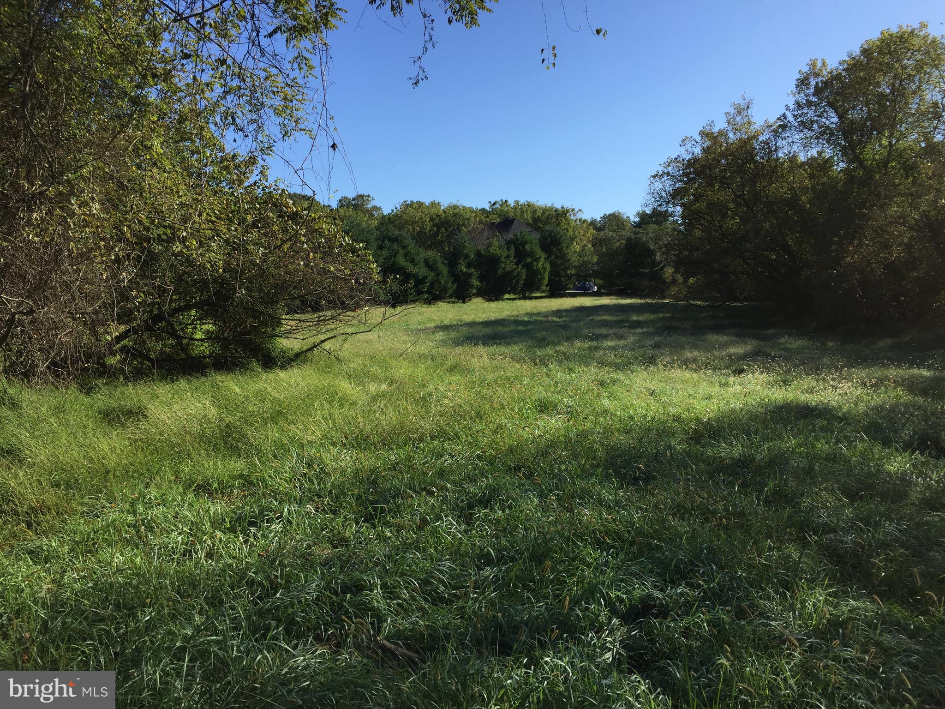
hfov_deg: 61.7
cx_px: 472
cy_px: 354
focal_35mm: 29
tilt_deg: -3.1
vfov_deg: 48.2
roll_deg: +0.6
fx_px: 792
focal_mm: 4.15
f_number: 2.2
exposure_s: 1/1647
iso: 32
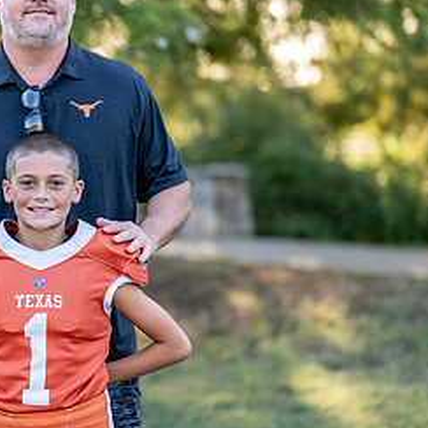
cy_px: 233
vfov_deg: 16.1
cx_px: 51
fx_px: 1511
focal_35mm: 108
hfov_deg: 15.9
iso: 100
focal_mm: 50
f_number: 1.2
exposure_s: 1/640
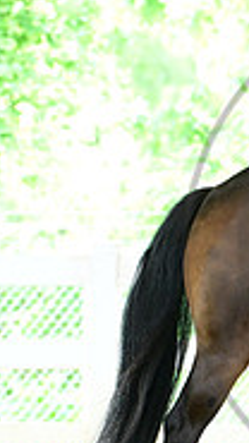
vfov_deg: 4.2
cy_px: 253
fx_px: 5977
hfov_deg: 2.4
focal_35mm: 509
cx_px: 464
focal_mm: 155
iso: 2500
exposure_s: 1/250
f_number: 4.5
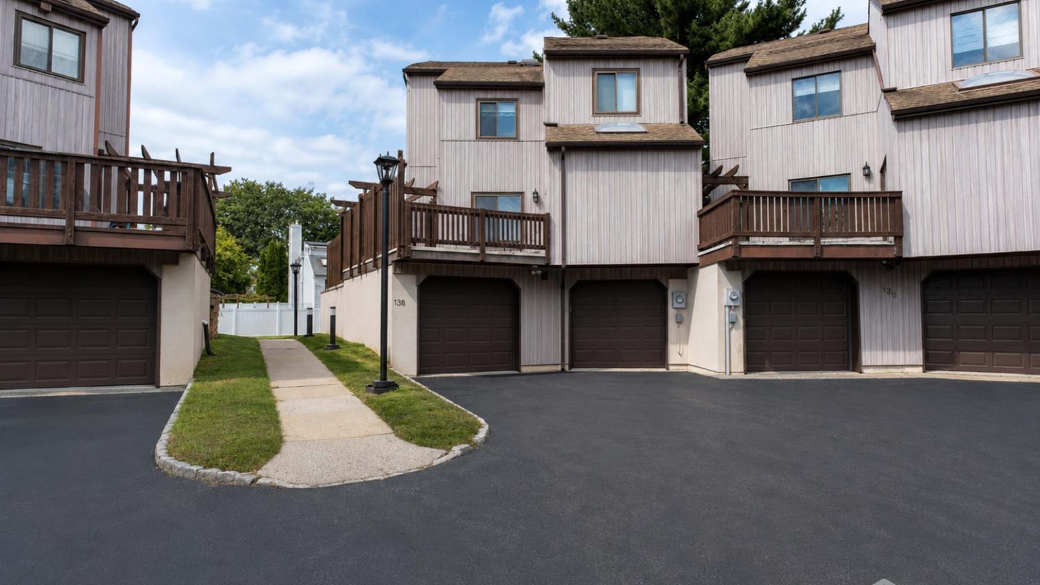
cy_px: 281
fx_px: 552
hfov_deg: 86.6
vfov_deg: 55.9
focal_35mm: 20
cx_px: 522
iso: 320
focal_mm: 12.8
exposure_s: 1/125
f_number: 10
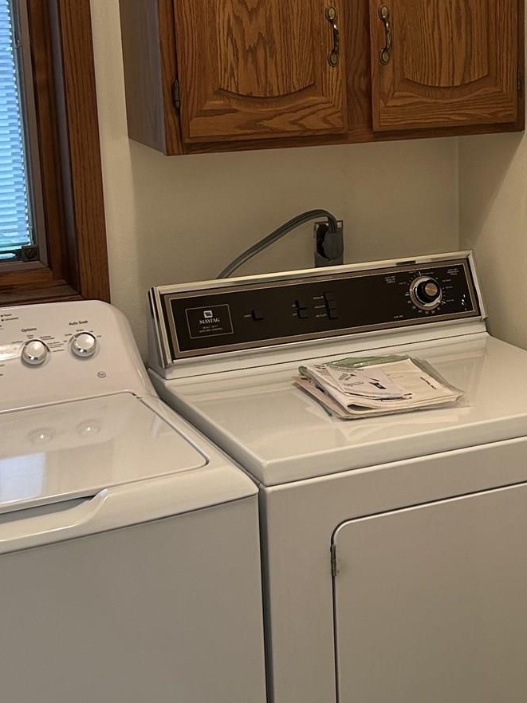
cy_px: 244
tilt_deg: -11.3
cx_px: 477
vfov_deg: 28.4
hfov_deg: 21.1
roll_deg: +0.7
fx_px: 1380
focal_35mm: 68
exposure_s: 1/60
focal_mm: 5.7
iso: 80
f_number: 1.5
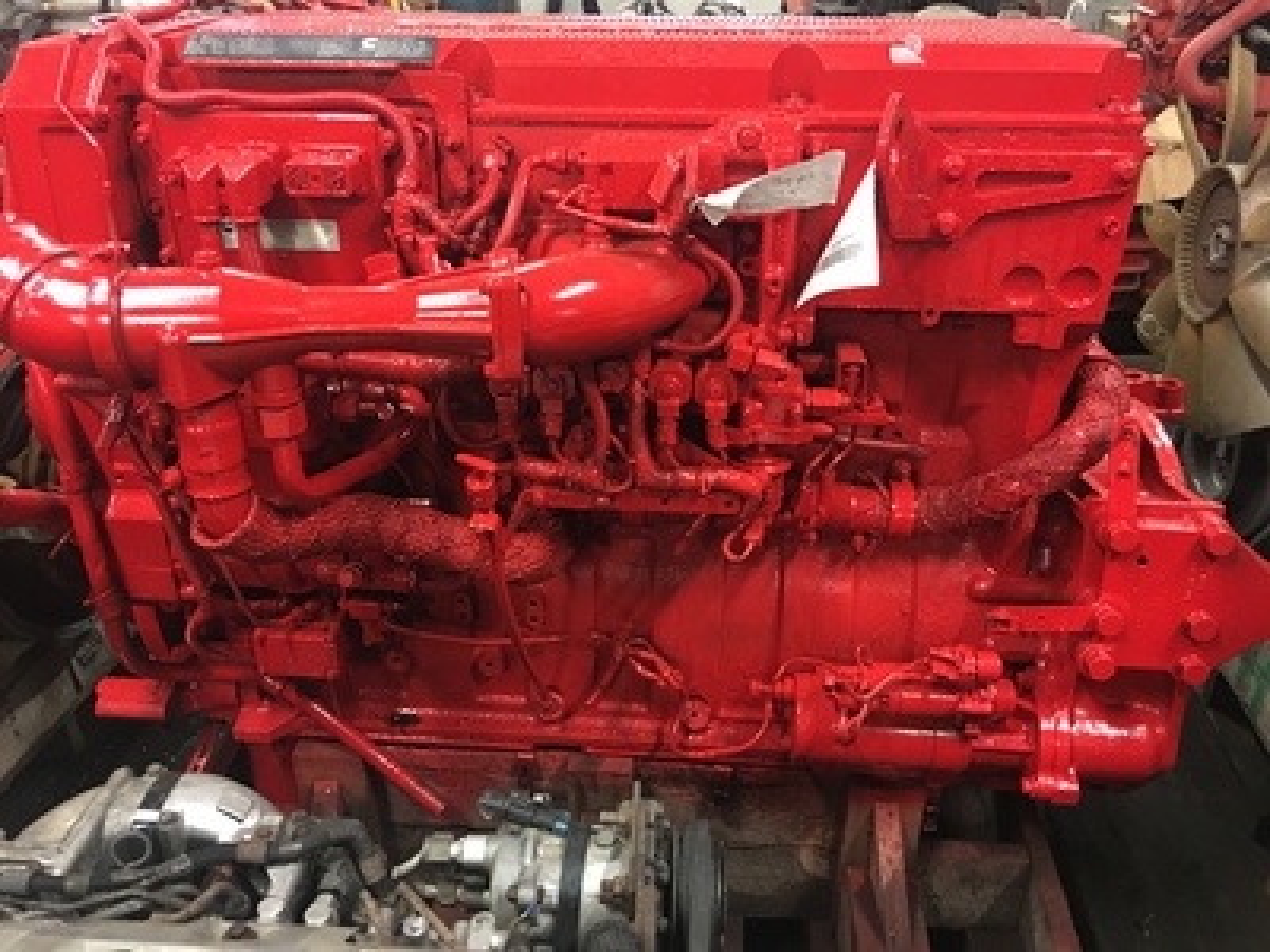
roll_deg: +0.3
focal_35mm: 29
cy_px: 476
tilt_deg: -29.0
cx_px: 635
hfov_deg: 61.7
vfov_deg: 48.2
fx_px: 1064
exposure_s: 1/4
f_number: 2.2
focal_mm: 4.15
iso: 80
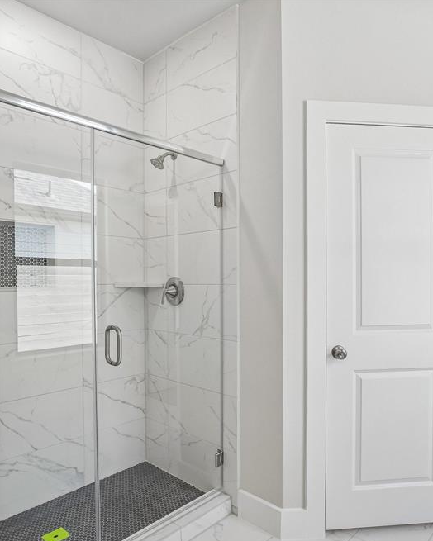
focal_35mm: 22
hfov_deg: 62.5
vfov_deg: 75.0
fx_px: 352
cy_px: 279
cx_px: 263
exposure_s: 1/60
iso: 400
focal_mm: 10
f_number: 8
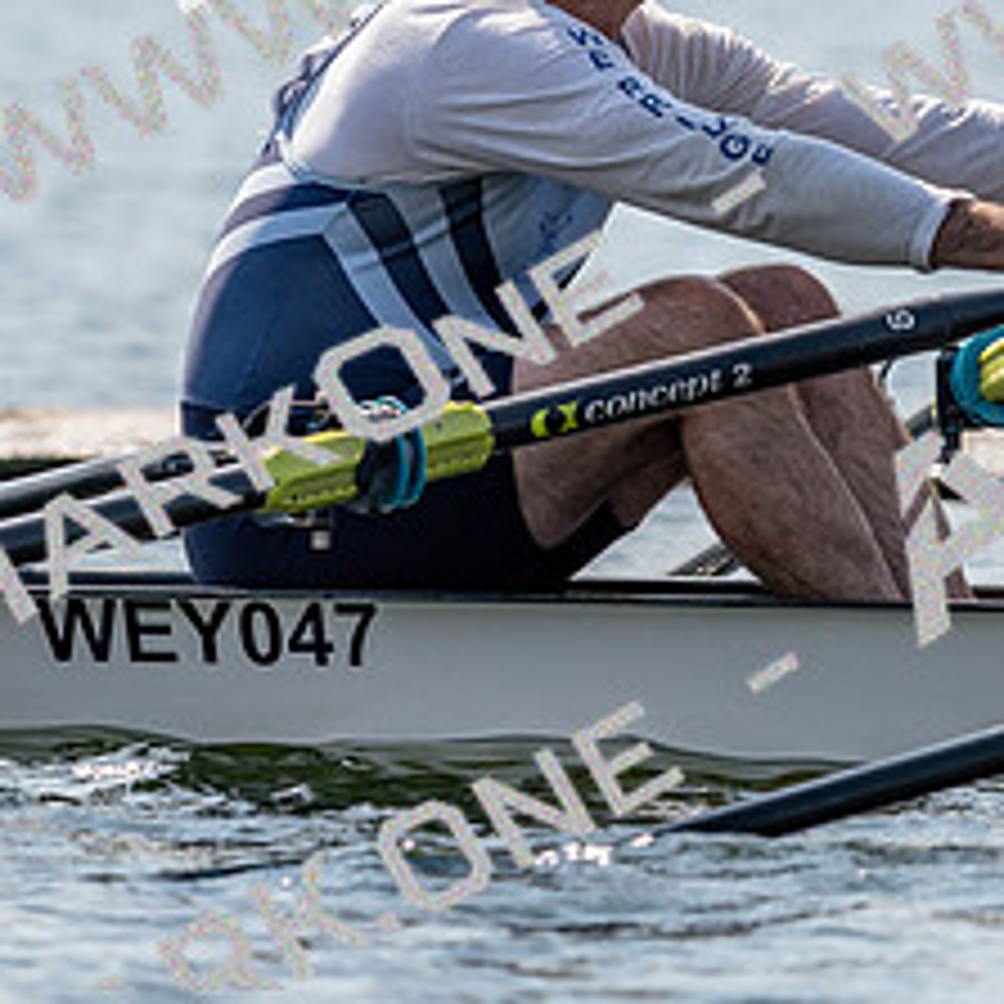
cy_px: 218
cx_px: 509
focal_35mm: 690
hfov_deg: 2.5
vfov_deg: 2.5
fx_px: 22642
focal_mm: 312
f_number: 6.3
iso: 200
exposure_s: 1/1600
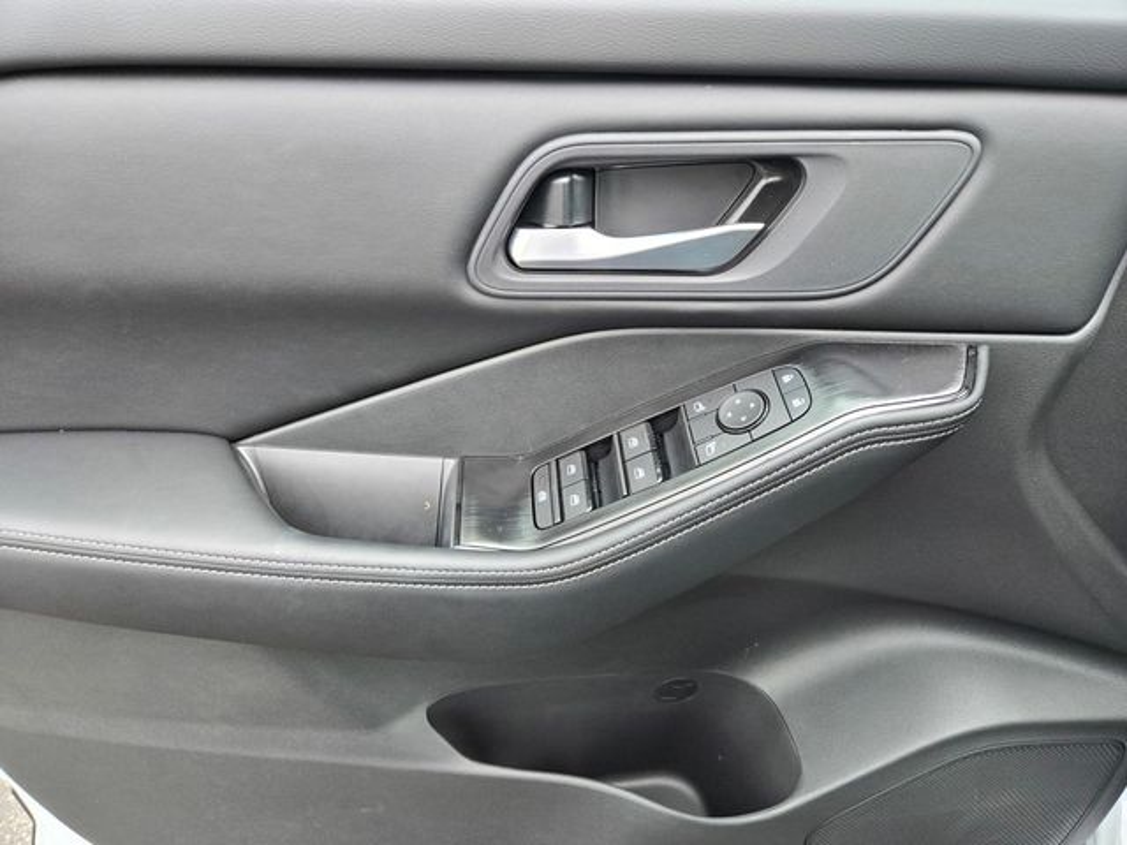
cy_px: 422
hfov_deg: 73.9
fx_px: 749
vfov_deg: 58.9
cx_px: 564
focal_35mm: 23
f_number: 1.8
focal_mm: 5.4
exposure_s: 1/180
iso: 100
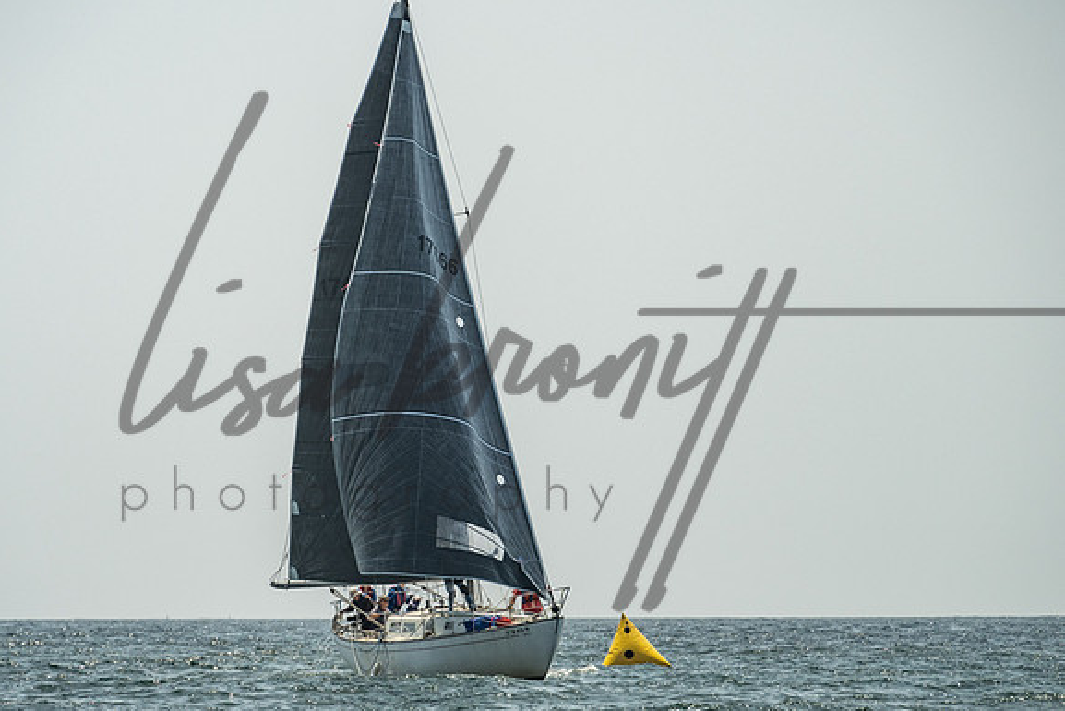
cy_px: 408
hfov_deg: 6.5
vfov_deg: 4.3
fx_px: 9409
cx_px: 452
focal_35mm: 318
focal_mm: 200
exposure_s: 1/1250
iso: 320
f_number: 6.3
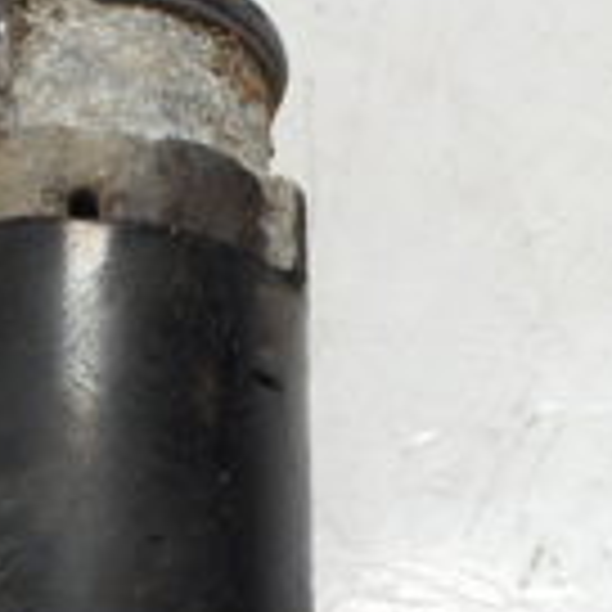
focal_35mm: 72
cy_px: 500
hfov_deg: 22.9
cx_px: -27
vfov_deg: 23.6
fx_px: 1440
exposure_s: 1/60
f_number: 3.5
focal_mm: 4.1
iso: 100
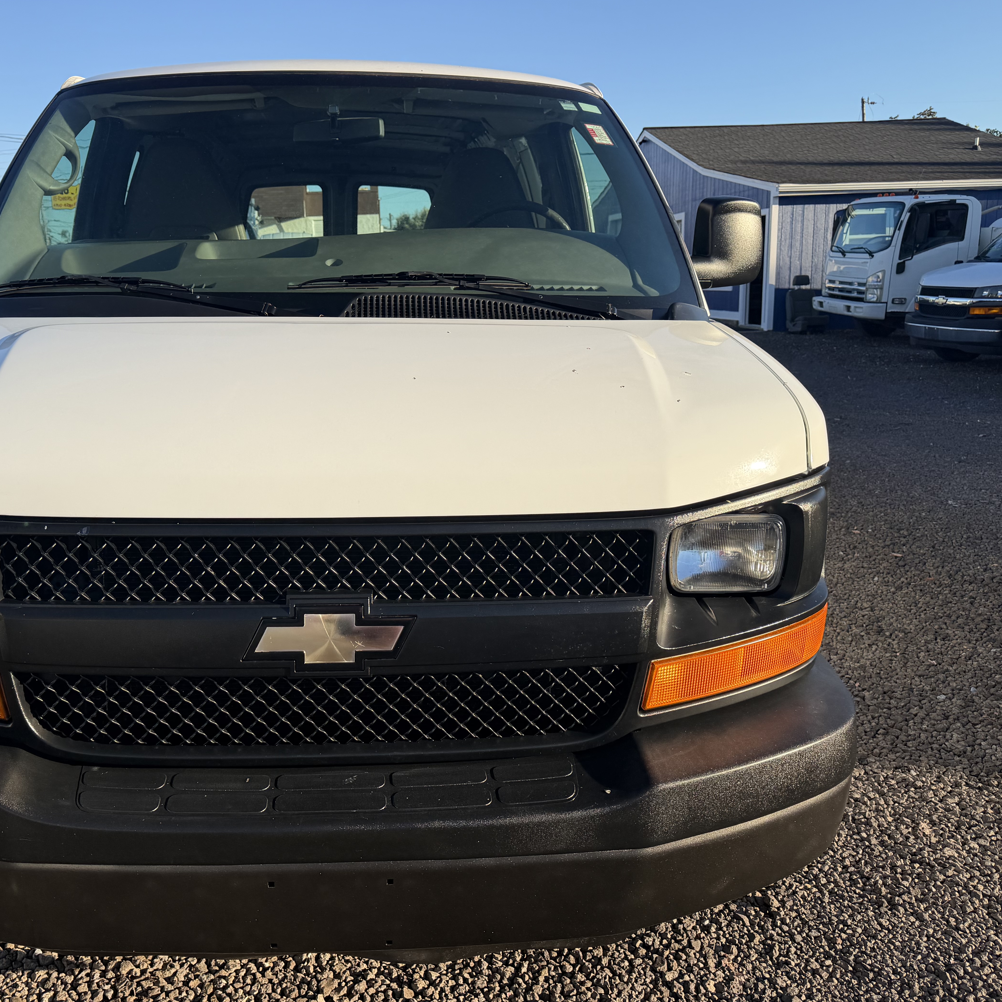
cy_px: 500
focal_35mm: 29
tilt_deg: -12.0
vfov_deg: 55.6
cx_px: 384
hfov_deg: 55.1
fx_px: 950
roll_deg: +2.6
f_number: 1.78
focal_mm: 6.76
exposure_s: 1/3145
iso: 80
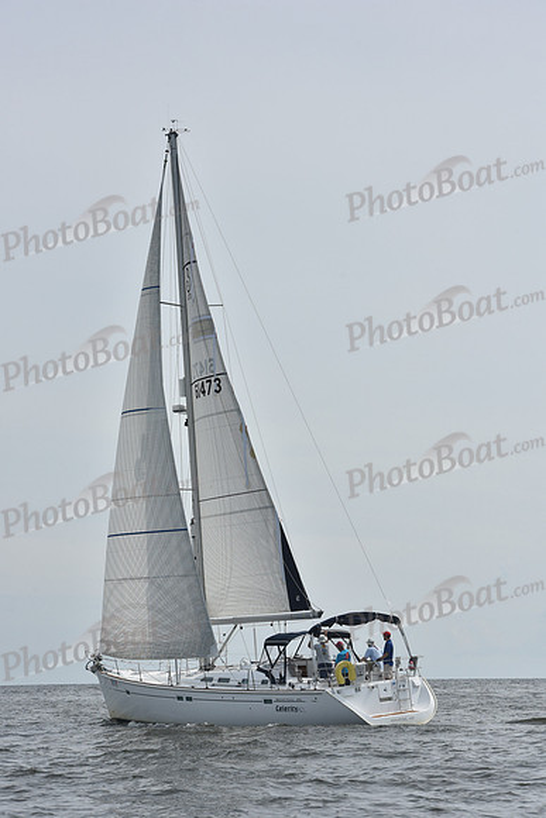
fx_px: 2228
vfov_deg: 20.8
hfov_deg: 14.0
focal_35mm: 98
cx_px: 273
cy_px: 409
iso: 320
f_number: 10
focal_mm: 98
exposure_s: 1/1250
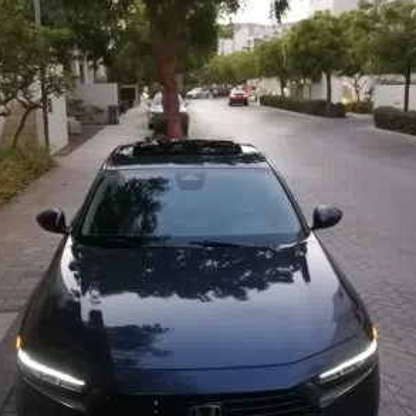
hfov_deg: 40.9
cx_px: 206
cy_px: 214
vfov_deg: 40.9
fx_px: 557
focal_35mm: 41
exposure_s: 1/25
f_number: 1.8
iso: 320
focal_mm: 3.62
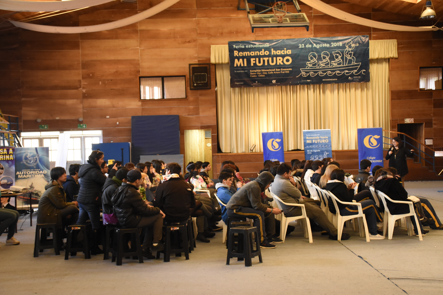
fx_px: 646
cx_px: 222
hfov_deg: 37.8
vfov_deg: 25.8
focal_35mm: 52
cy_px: 148
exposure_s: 1/40
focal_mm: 35
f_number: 5
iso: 3200
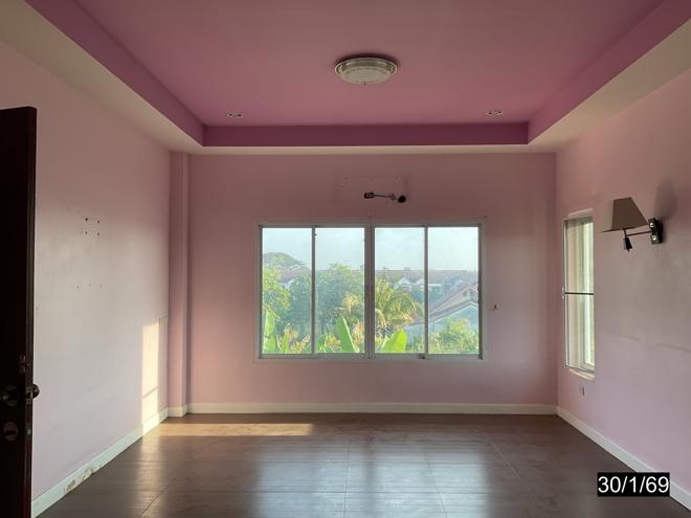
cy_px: 259
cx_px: 346
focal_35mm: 29
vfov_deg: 48.2
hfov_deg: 61.7
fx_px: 579
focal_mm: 3
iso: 20
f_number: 1.8
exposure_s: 1/100
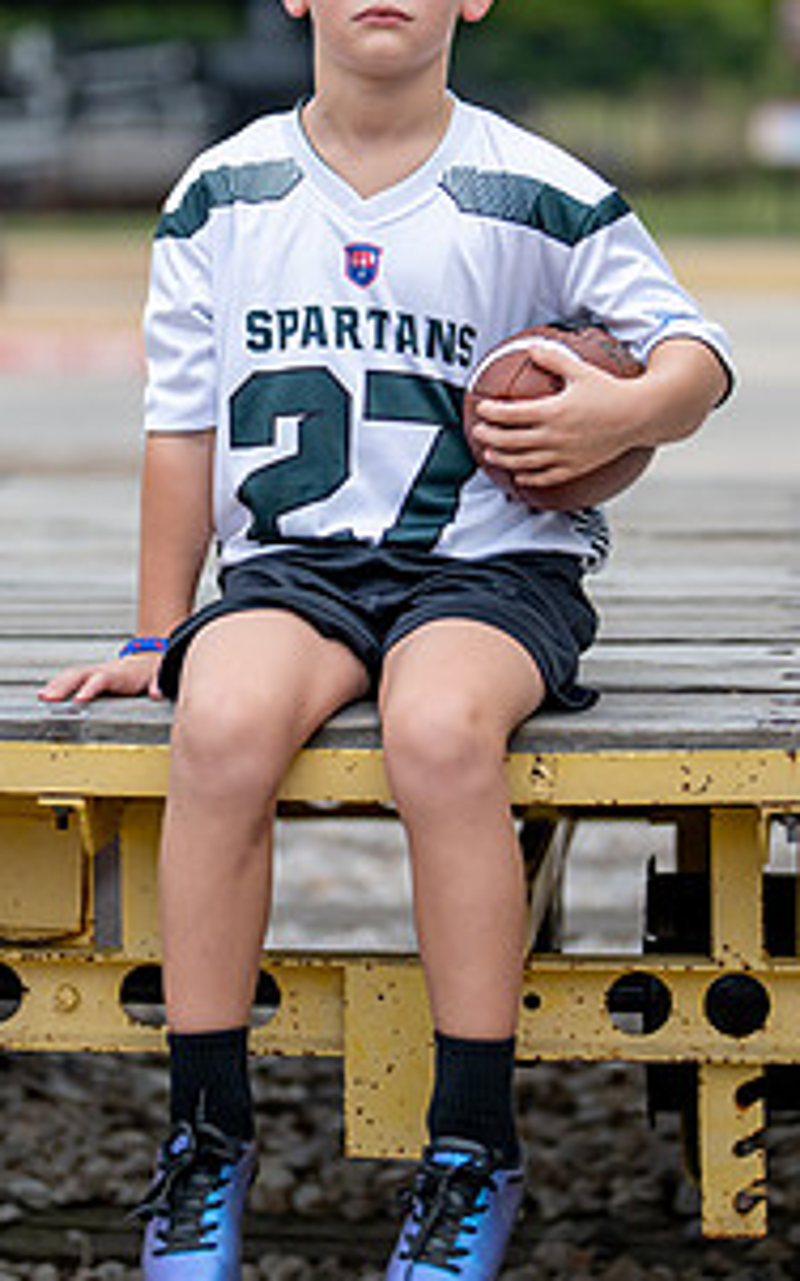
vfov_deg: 18.1
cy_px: 403
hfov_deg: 11.4
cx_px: 389
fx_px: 4014
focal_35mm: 115
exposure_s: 1/2500
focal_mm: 50
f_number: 1.2
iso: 400
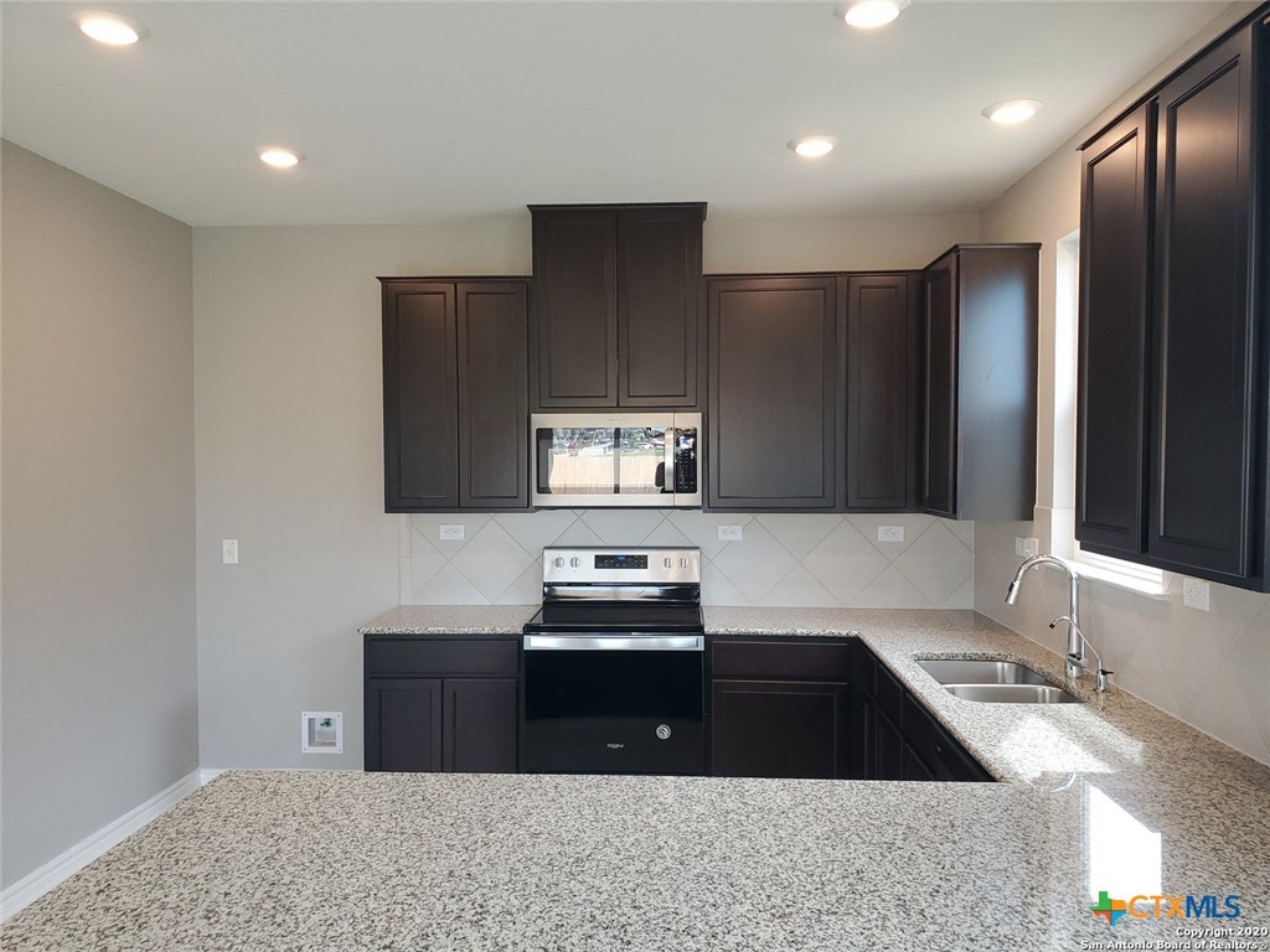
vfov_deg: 53.1
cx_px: 635
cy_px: 476
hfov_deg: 67.3
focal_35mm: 26
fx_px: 954
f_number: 2.4
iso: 100
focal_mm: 4.3
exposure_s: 1/60
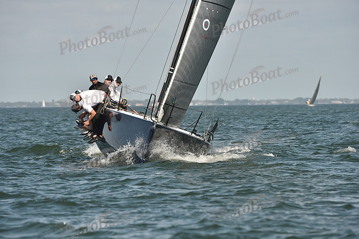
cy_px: 120
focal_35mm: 402
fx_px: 4010
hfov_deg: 5.1
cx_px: 179
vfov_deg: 3.4
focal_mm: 400
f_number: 9
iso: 400
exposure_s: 1/1250
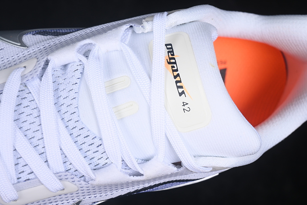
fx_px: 640
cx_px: 154
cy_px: 102
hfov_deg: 27.0
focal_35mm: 75
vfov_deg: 18.2
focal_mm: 50
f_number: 7.1
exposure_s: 1/80
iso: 160
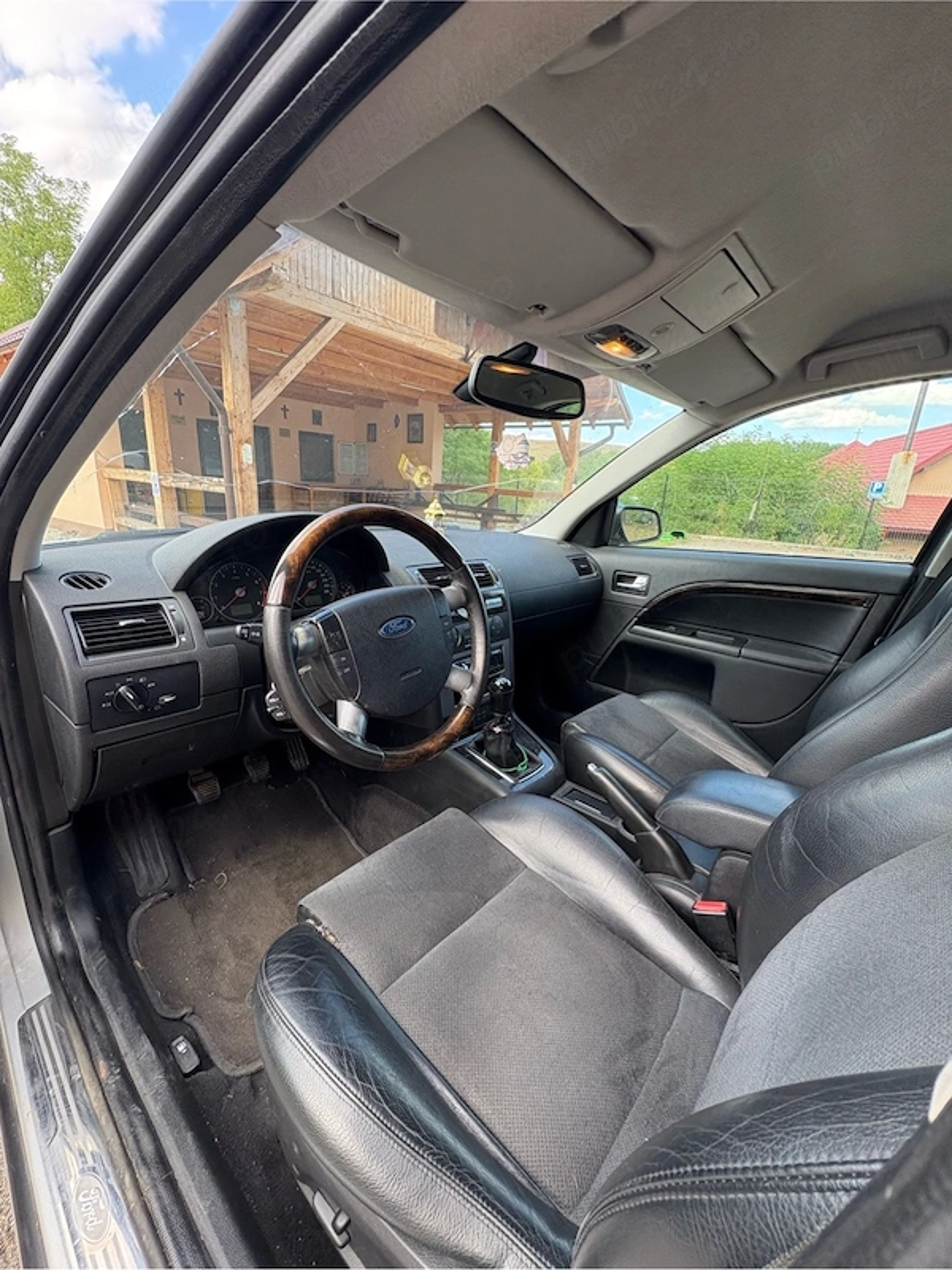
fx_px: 513
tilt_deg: -16.7
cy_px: 635
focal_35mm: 14
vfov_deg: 102.1
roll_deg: -3.5
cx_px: 476
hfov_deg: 85.7
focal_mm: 2.22
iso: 80
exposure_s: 1/99
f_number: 2.2
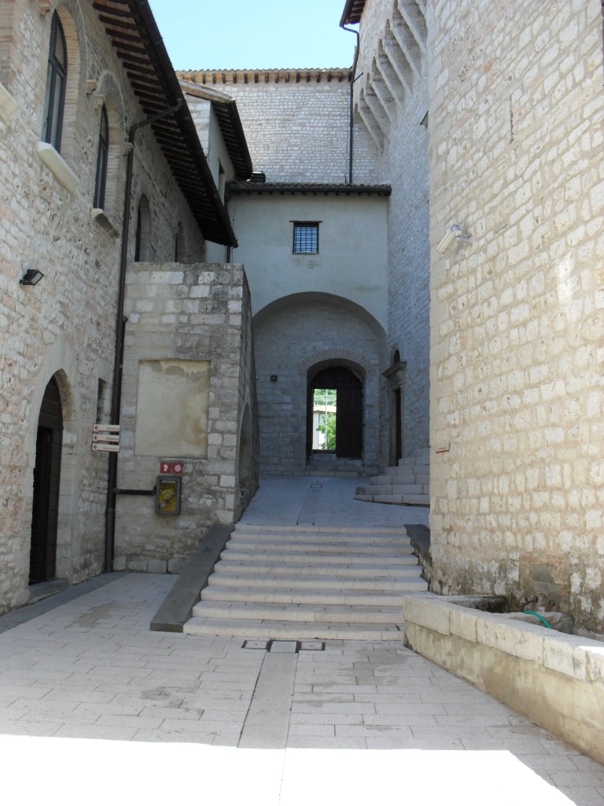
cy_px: 403
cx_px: 302
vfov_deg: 52.6
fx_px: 814
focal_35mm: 35
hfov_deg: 40.7
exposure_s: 1/350
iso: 100
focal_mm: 6.3
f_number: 3.2
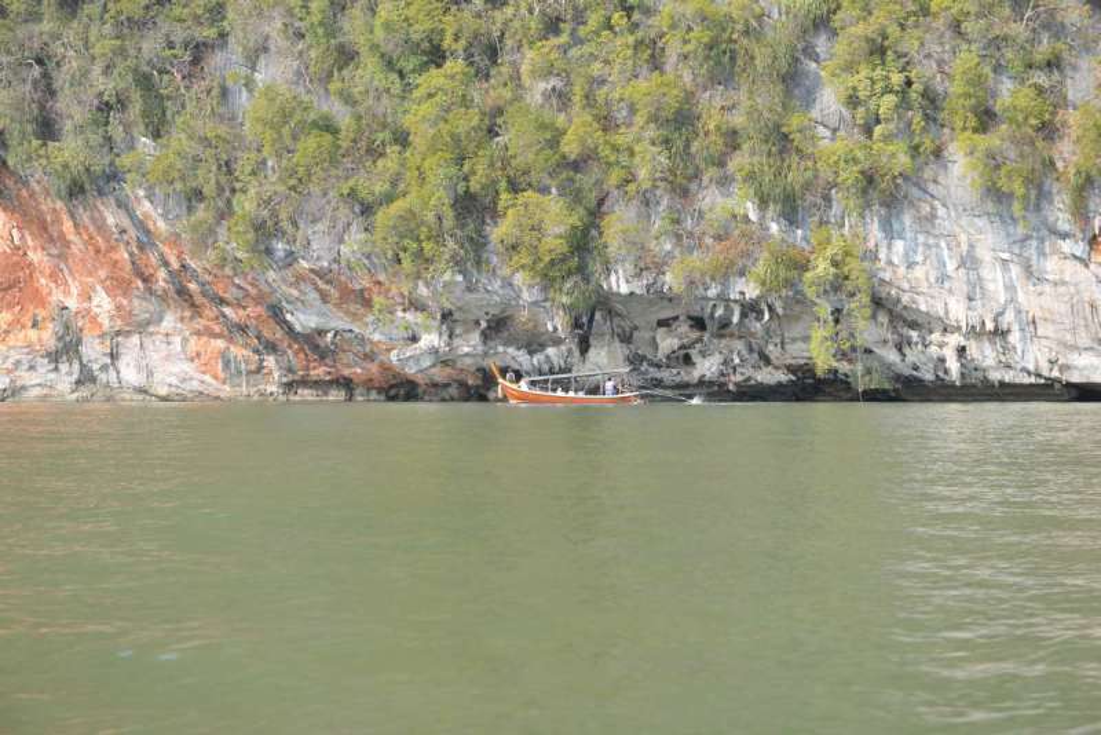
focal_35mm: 70
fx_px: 2141
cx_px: 550
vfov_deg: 19.5
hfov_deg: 28.8
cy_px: 368
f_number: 5
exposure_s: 1/100
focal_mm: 70
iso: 100
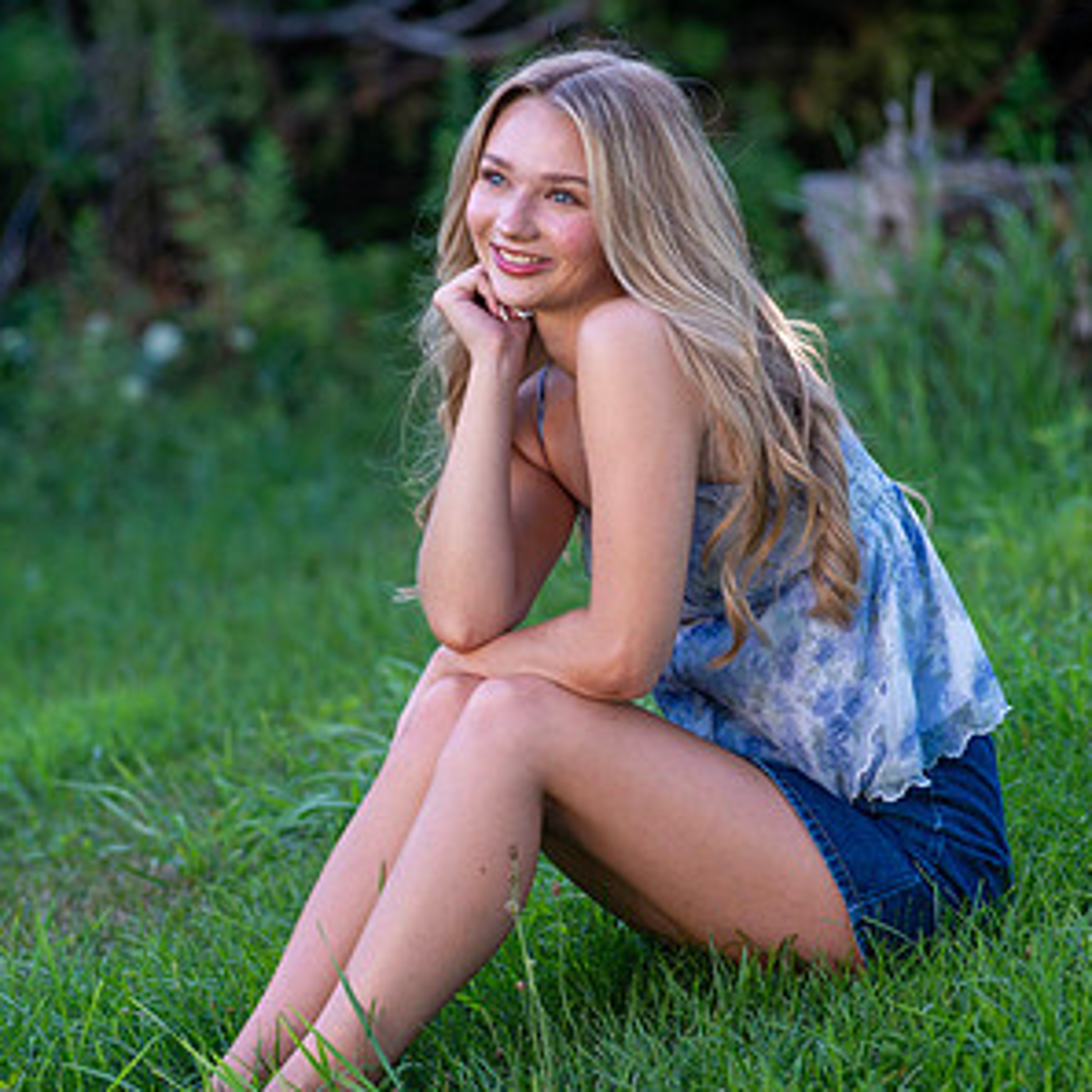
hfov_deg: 12.1
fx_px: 5139
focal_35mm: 144
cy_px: 614
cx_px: 548
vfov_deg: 12.1
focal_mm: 112
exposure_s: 1/200
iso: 160
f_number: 4
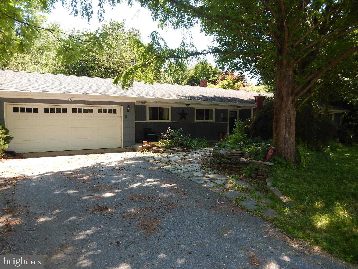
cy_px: 134
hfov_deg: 76.4
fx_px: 228
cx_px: 179
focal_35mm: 22
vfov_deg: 61.1
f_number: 3
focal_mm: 4
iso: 125
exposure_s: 1/250
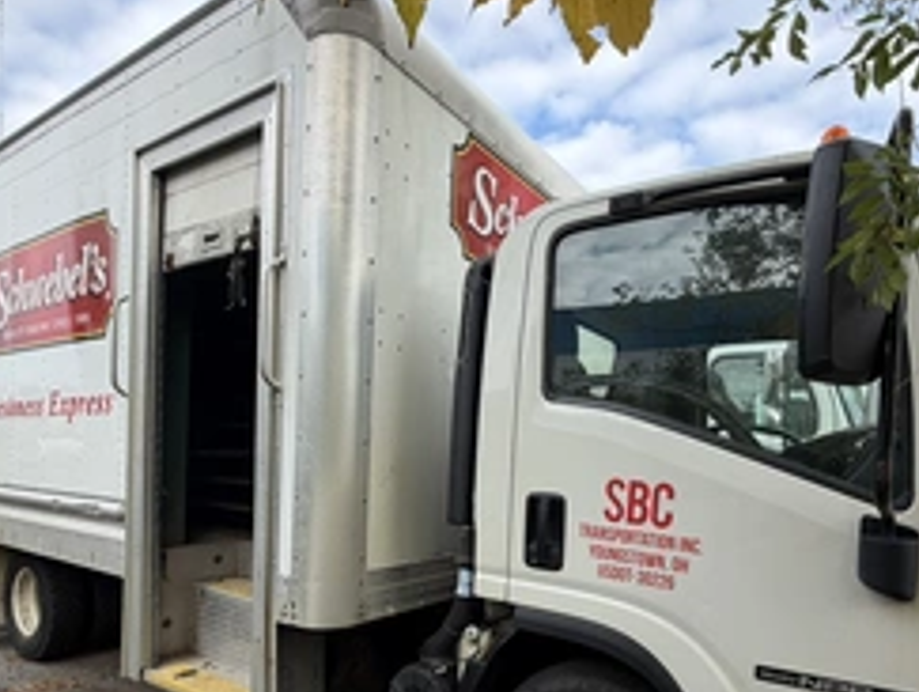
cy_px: 484
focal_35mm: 23
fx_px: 612
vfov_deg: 57.2
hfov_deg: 73.7
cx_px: 492
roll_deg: -2.2
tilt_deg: -3.4
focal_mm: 2.22
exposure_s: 1/502
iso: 40
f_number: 2.2
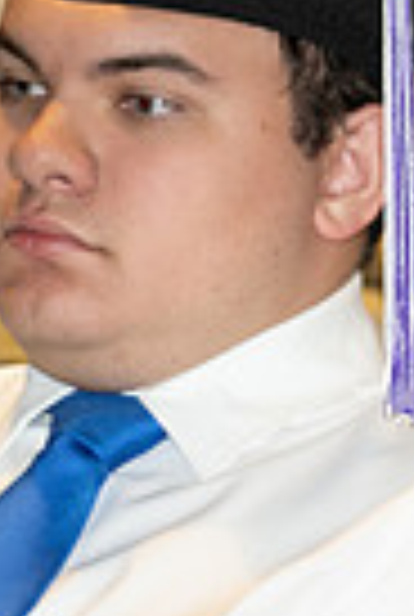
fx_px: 8701
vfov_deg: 4.1
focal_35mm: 507
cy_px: 510
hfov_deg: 2.7
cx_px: 1116
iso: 1000
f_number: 5
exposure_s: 1/125
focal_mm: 120
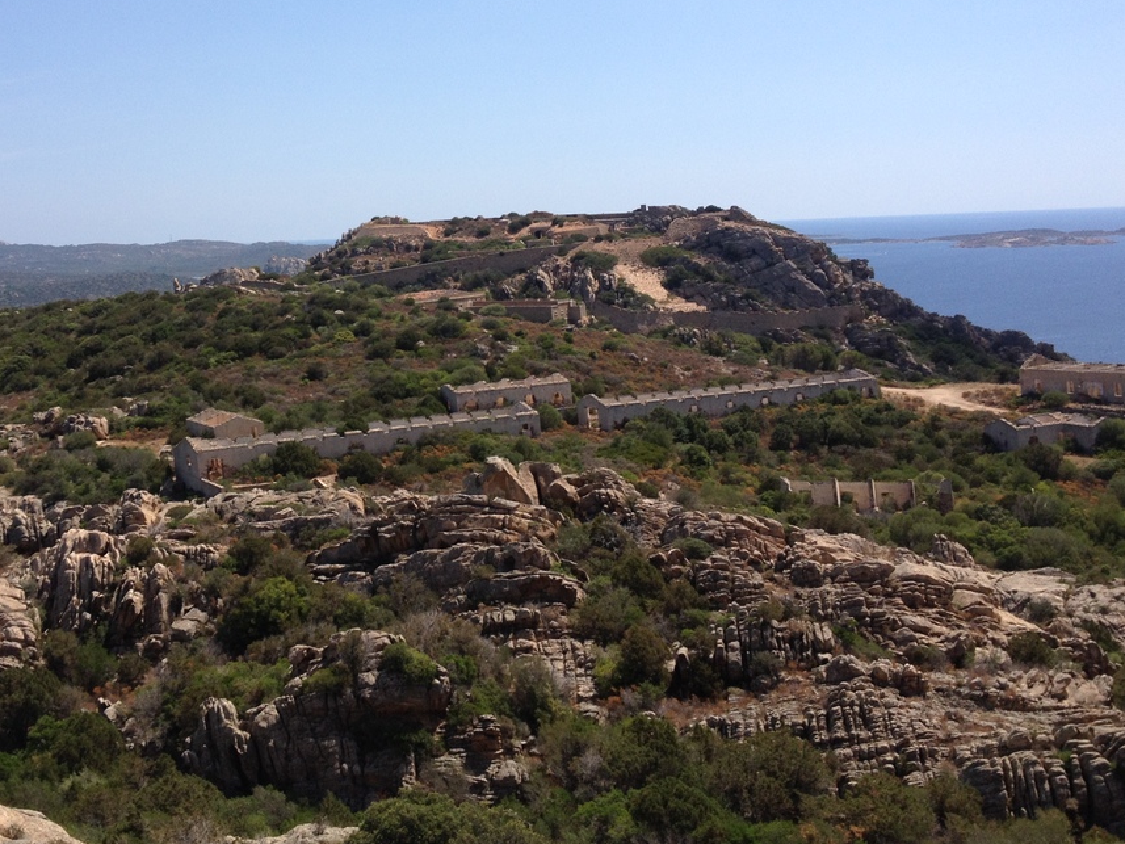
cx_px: 407
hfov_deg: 38.6
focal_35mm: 49
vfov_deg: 29.5
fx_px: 1593
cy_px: 277
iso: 50
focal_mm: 4.28
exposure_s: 1/1972
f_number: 2.4
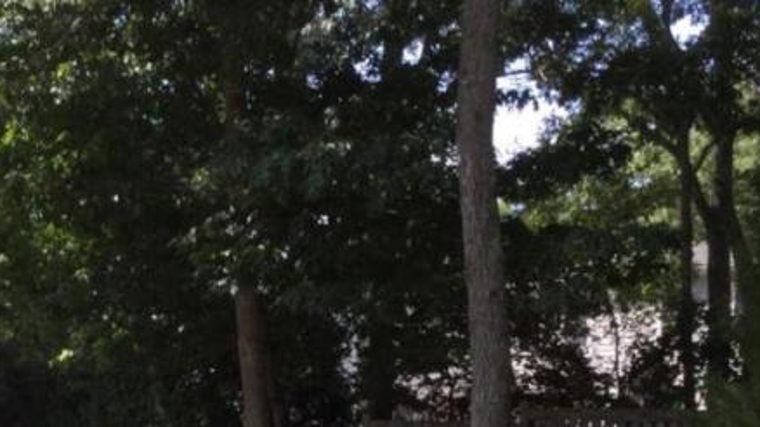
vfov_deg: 14.7
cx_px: 143
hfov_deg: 26.3
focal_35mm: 79
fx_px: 1591
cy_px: 528
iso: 25
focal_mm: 3.3
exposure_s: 1/345
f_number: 2.4
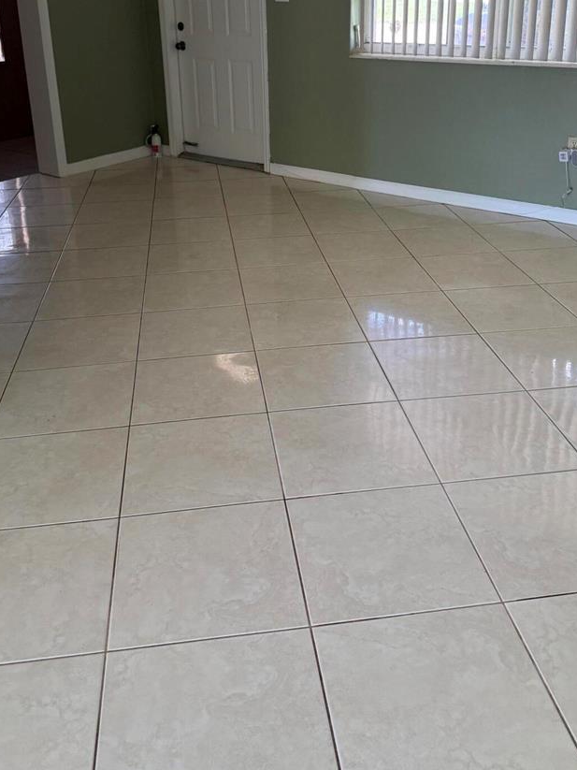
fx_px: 778
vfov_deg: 51.2
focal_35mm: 35
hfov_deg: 40.7
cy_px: 231
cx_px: 291
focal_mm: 6.76
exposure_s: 1/97
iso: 200
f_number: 1.78
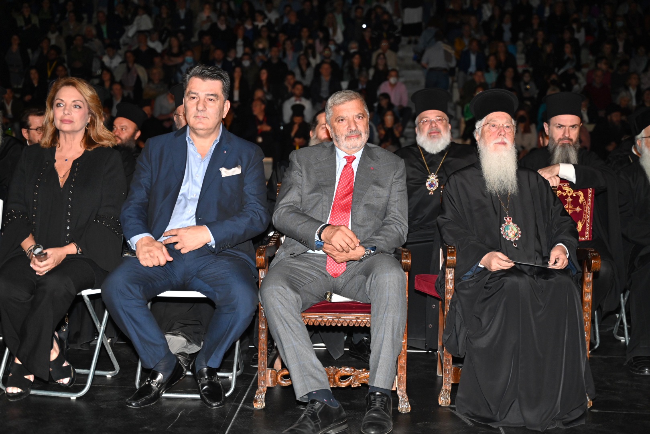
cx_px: 325
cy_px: 217
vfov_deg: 27.5
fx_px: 885
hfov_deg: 40.3
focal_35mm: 49
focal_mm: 49
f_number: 2.8
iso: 1600
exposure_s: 1/161
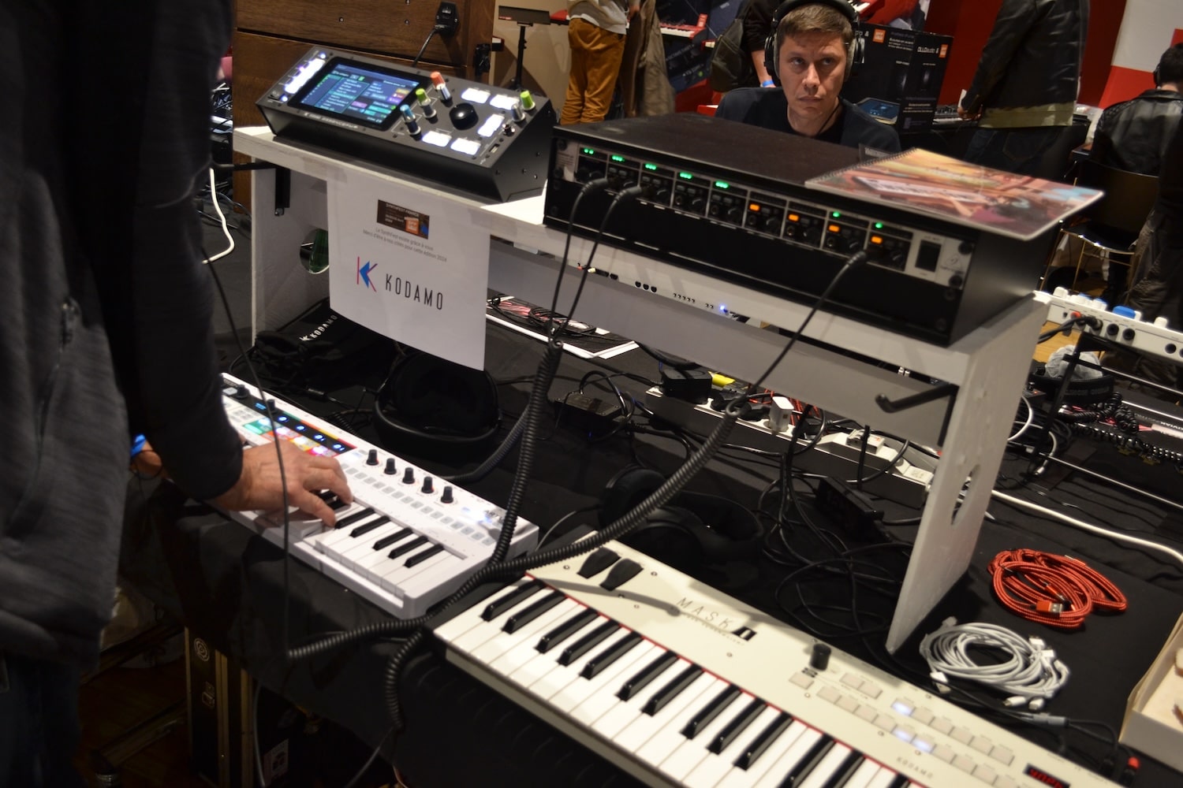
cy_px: 394
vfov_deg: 40.0
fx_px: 1084
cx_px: 592
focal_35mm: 33
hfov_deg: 57.2
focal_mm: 22
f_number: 3.8
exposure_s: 1/15
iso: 400
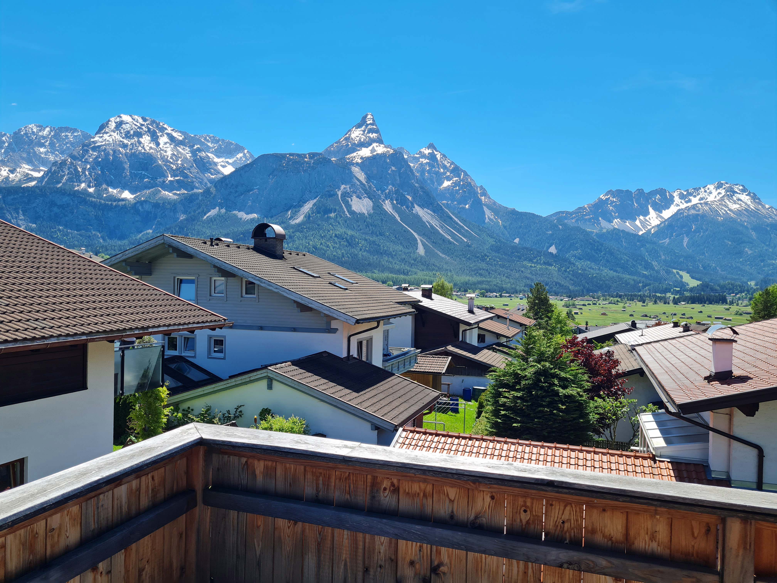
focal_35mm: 26
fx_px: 584
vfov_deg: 53.1
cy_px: 292
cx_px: 388
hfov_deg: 67.3
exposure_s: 1/1860
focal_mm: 5.4
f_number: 1.8
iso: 50
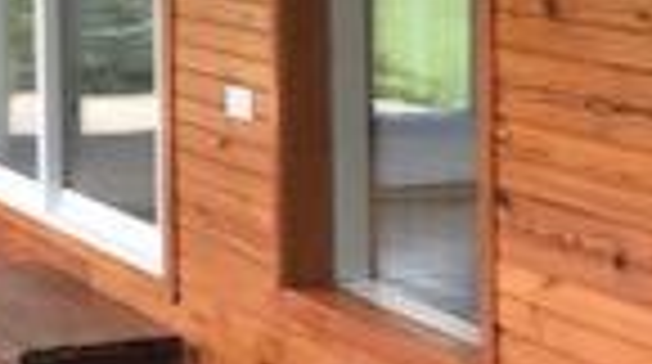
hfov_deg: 15.8
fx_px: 2330
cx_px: 81
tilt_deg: -10.8
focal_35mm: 135
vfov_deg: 8.9
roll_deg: +1.8
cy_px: 90
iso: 40
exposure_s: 1/120
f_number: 1.8
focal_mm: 3.99
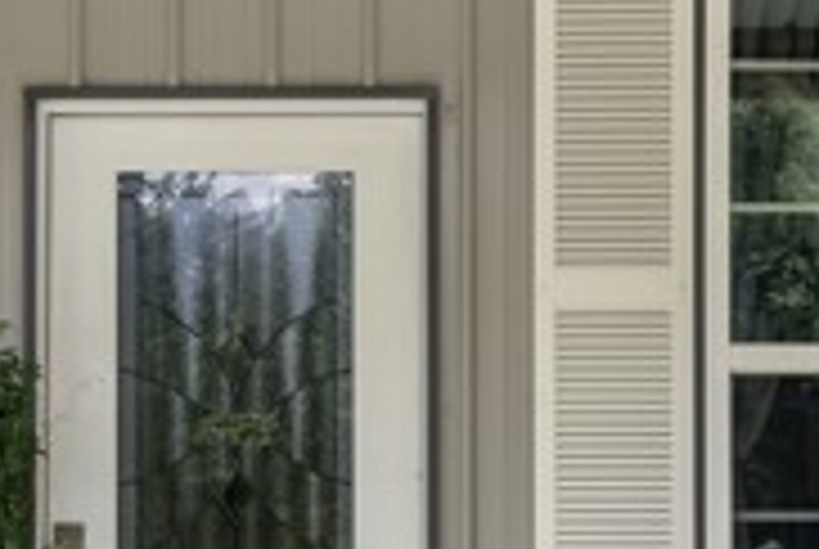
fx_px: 1800
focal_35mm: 79
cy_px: 531
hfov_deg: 25.6
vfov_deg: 17.0
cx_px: 441
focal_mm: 24
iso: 800
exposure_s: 1/320
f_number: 9
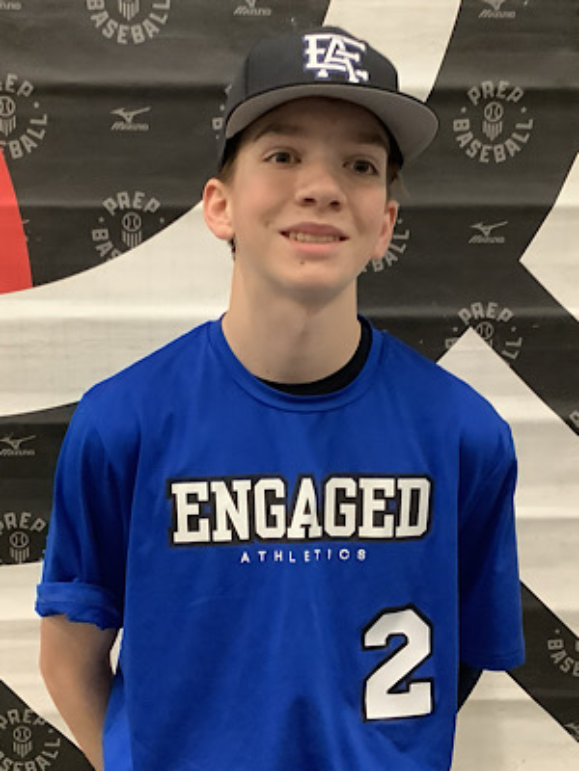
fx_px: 691
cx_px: 290
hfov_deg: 45.4
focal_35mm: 31
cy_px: 386
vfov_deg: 58.4
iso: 400
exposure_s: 1/40
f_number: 2.4
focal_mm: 3.3
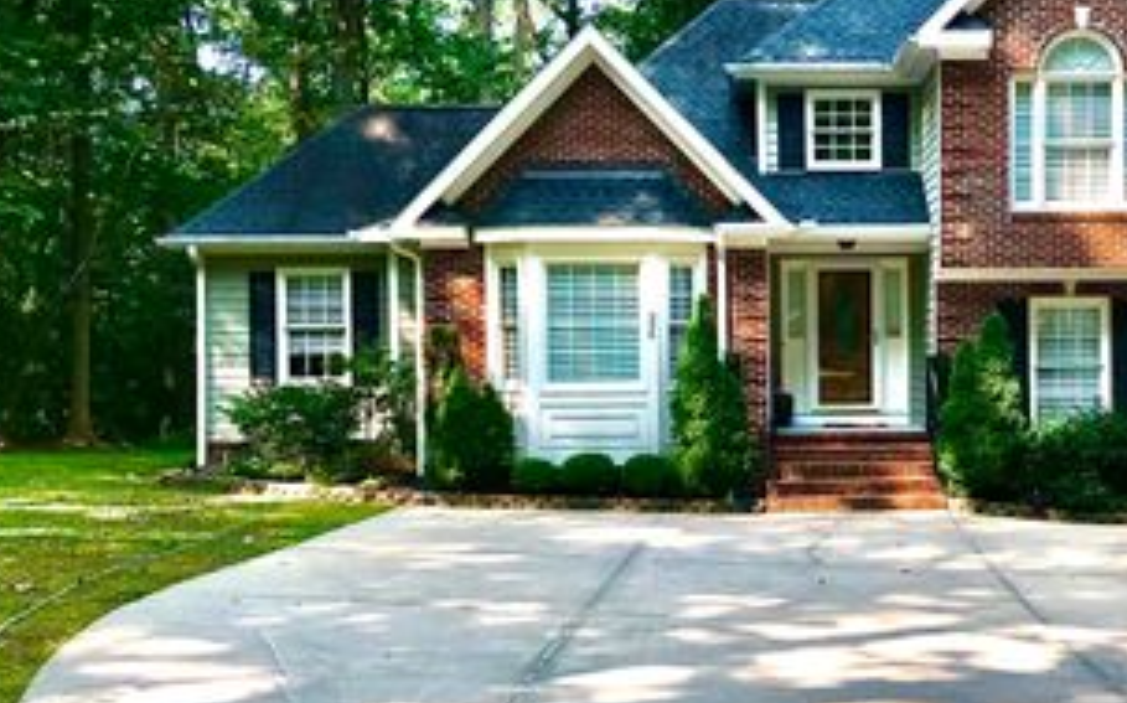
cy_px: 359
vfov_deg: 26.3
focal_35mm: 49
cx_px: 815
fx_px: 1504
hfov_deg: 40.2
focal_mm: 3.99
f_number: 1.8
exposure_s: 1/825
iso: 20
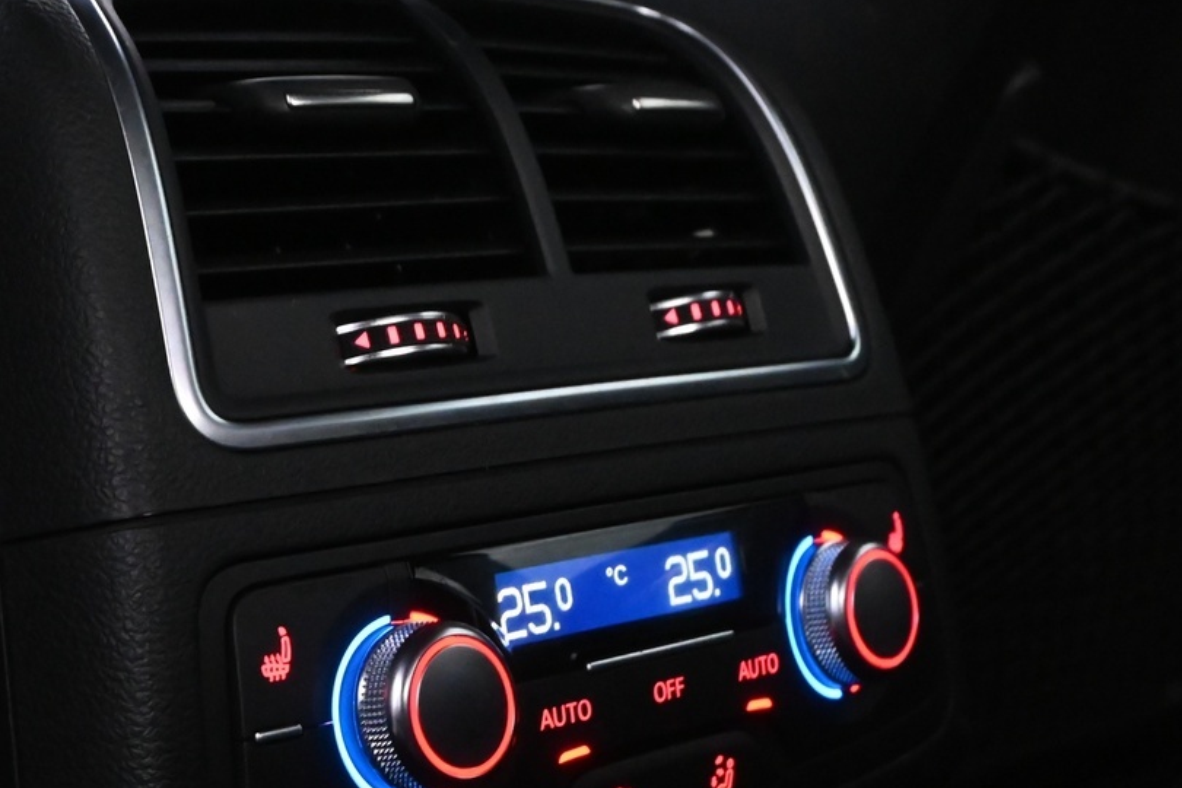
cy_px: 779
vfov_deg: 19.2
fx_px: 2265
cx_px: 552
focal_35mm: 69
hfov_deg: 29.2
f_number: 5.6
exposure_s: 1/25
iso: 6400
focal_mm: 23
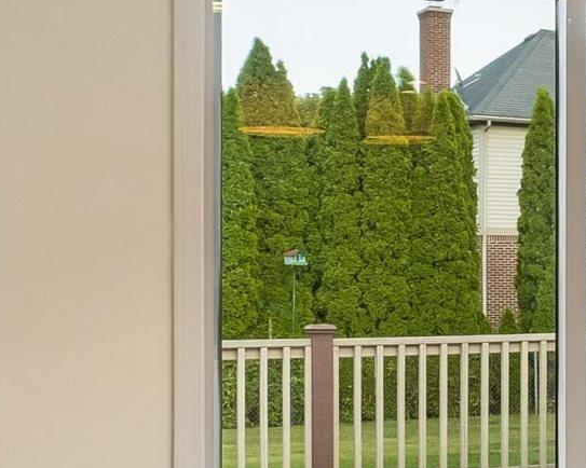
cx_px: 783
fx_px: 1474
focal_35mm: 85
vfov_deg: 18.1
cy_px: 239
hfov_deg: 20.4
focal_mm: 16
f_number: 11
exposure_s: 1/6
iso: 200
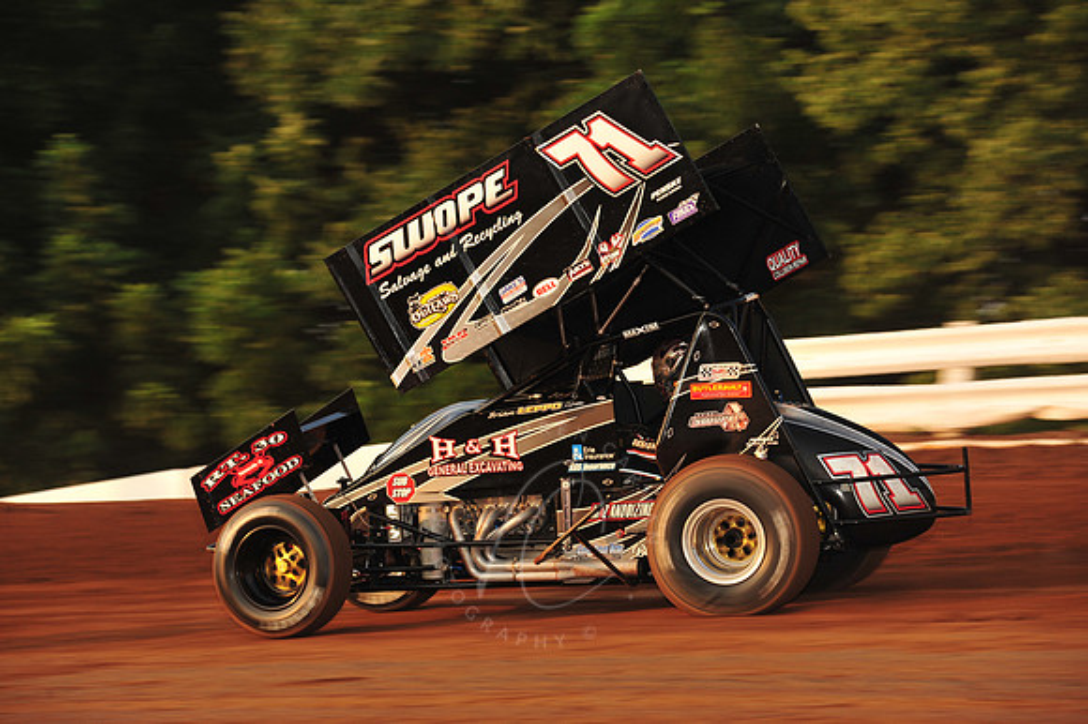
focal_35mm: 185
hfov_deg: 11.1
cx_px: 544
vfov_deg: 7.4
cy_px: 362
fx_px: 5588
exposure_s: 1/320
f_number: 9
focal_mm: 185
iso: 640
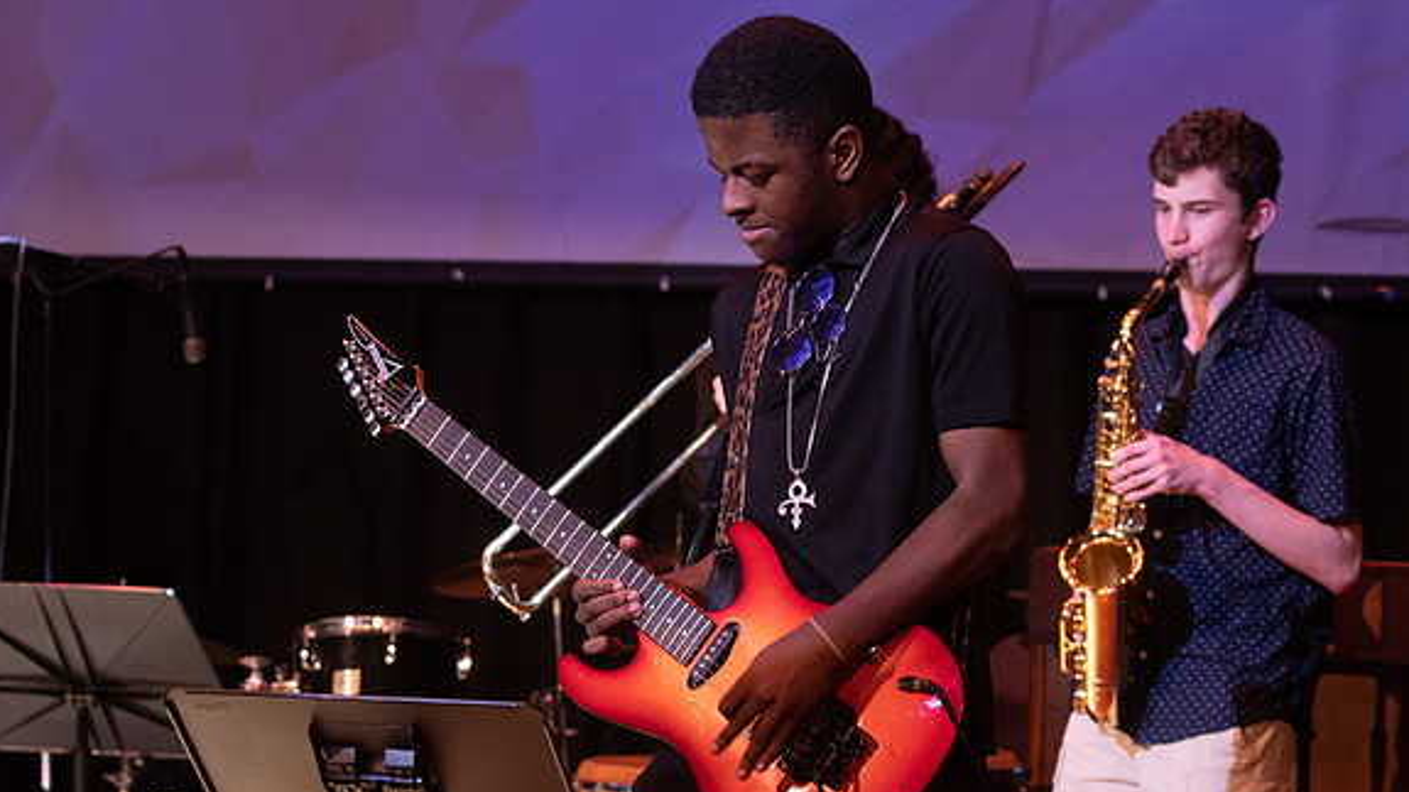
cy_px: 433
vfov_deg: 10.9
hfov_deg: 19.3
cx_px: 701
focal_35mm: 111
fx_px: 4146
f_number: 4
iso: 1600
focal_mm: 70
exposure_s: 1/200
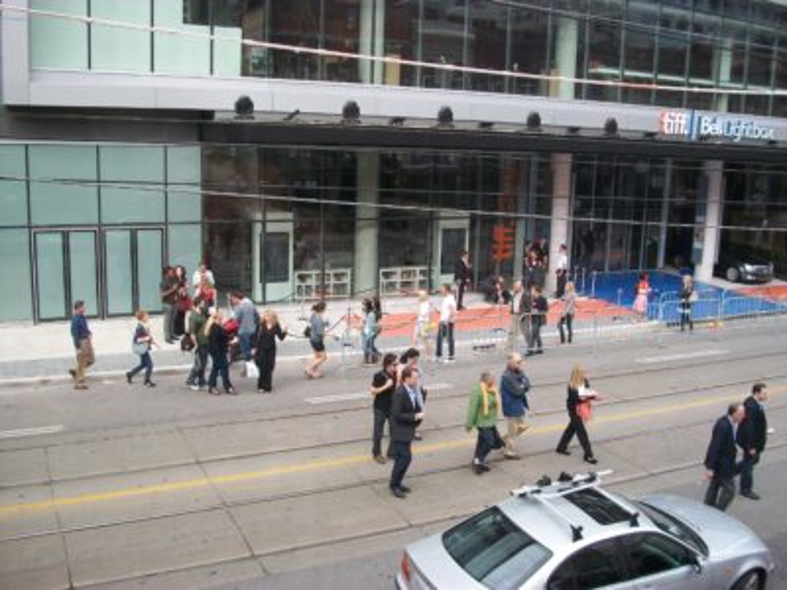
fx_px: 728
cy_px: 295
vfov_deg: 44.2
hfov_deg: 56.8
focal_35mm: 32
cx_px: 394
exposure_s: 1/250
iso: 80
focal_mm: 5.7
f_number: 2.9
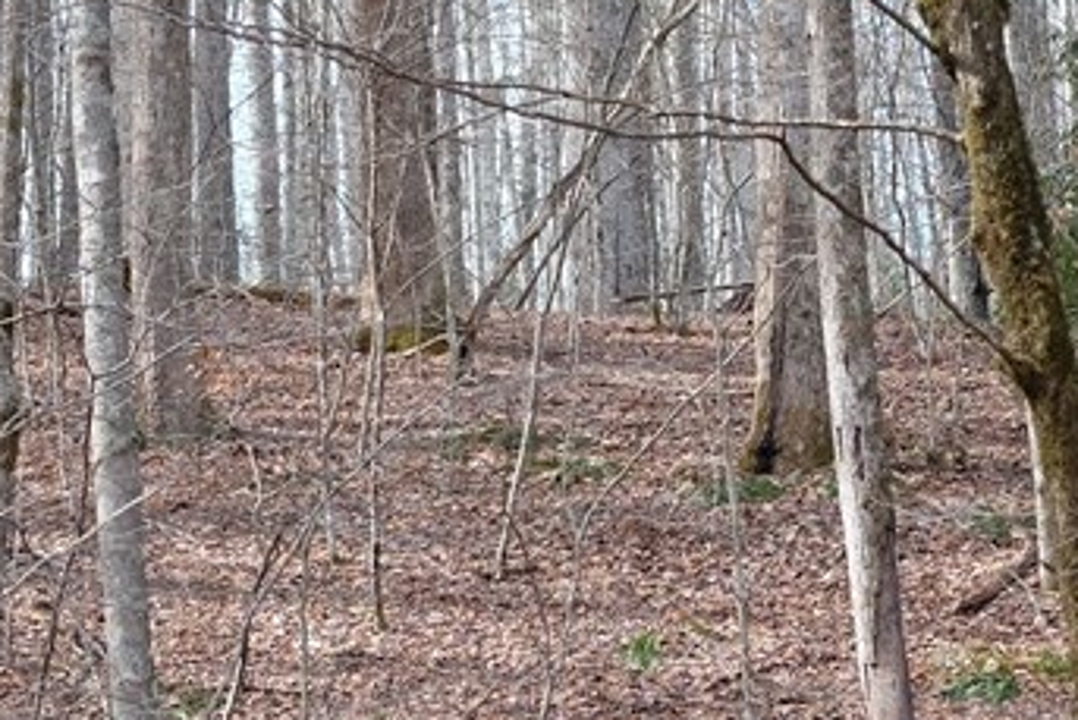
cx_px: 685
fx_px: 4553
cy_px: 641
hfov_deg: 13.5
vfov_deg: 9.0
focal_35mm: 152
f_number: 4
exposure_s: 1/150
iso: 200
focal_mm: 32
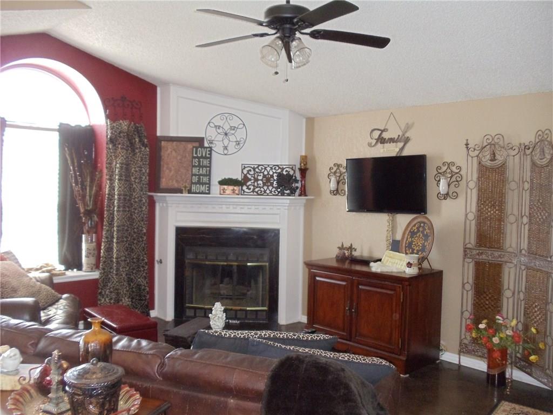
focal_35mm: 44
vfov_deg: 32.9
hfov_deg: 42.9
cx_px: 276
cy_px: 208
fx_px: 703
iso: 400
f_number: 3.5
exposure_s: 1/30
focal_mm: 6
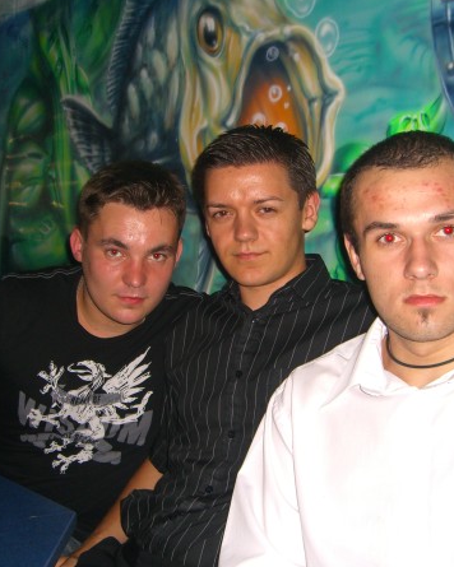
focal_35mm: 50
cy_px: 283
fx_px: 840
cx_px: 249
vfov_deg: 37.3
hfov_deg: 30.2
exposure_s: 1/60
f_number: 2.8
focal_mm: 7.9
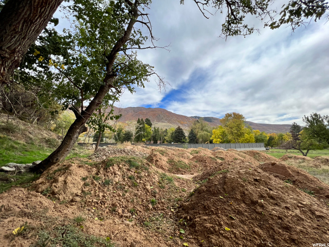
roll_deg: +1.3
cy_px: 124
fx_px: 124
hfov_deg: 106.2
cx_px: 164
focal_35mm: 13
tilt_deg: +8.7
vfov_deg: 89.9
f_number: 1.8
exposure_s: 1/1623
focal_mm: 1.57
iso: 32
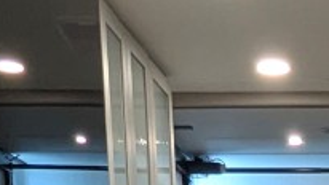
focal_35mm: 118
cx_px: 400
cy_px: 581
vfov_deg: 8.4
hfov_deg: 17.3
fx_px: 1030
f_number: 2.2
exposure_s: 1/58.1
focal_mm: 2.35
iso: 237
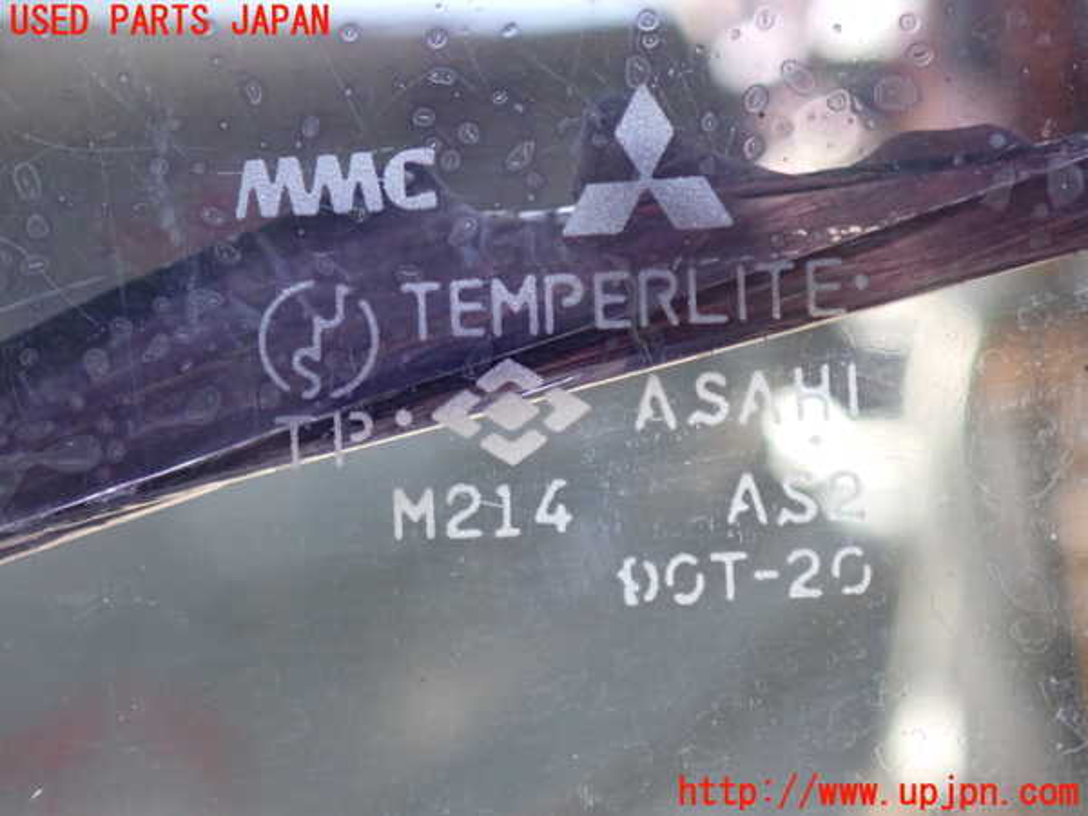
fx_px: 3143
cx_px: 544
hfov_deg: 19.6
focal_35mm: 100
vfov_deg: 14.8
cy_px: 408
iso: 500
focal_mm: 18
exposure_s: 1/100
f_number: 4.9
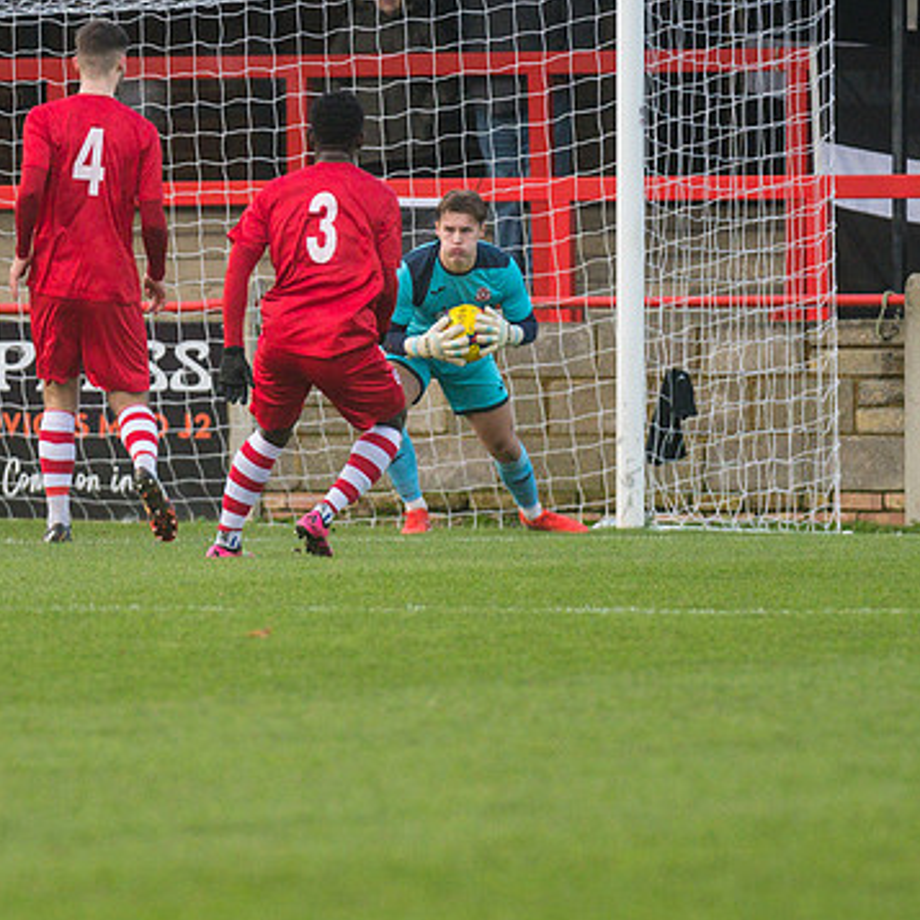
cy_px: 414
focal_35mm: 575
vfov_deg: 3.0
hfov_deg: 3.0
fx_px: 17290
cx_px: 224
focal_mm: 220
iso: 2000
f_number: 2.8
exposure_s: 1/2000
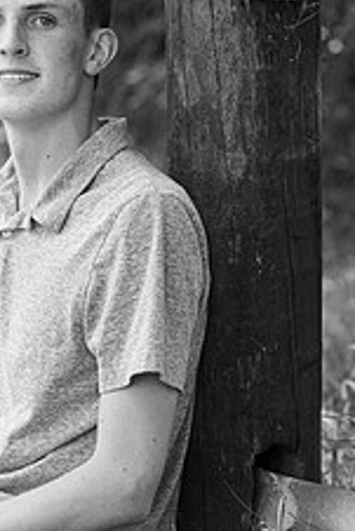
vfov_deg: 7.4
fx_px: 4120
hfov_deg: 4.9
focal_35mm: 279
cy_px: 282
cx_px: 16
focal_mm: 140
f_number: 5.6
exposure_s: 1/200
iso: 400
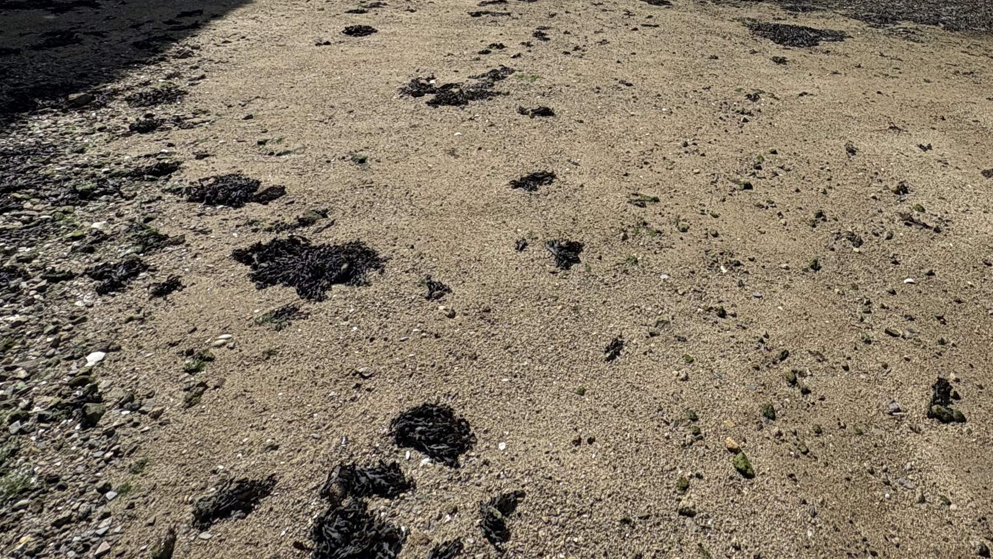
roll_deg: +1.1
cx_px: 706
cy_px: -124
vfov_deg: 33.2
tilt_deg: +1.6
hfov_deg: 65.0
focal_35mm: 28
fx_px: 737
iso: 50
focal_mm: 2.22
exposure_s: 1/4132
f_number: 2.2
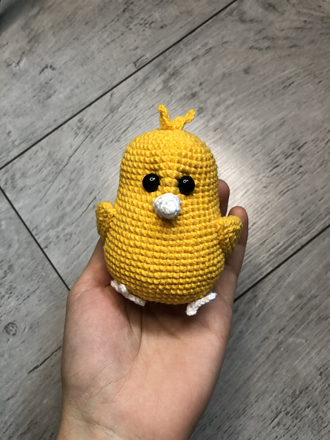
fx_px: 356
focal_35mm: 28
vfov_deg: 63.4
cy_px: 220
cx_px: 165
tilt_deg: -77.6
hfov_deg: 49.7
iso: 40
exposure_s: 1/17
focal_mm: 3.99
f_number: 1.8
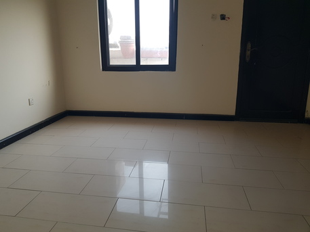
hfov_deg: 67.3
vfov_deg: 53.1
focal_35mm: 26
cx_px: 155
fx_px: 233
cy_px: 116
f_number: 1.7
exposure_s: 1/50
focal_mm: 4.2
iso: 64
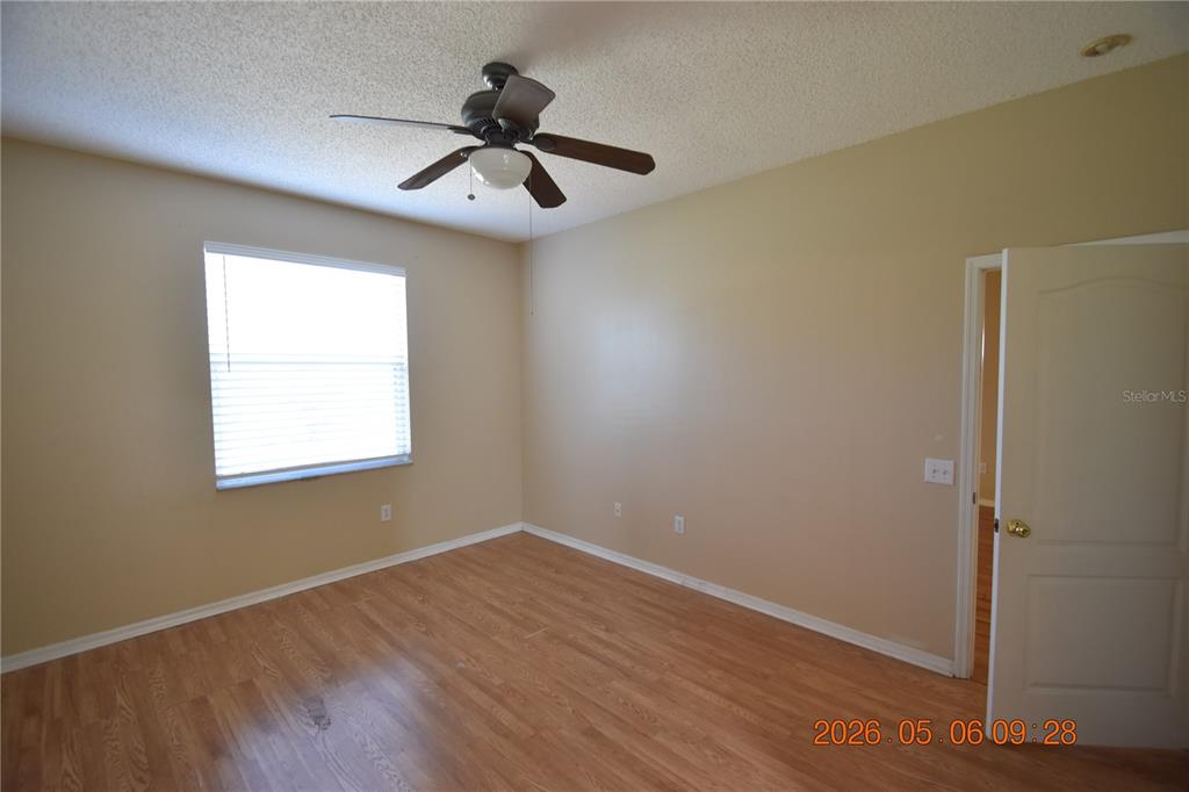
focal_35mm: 15
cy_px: 396
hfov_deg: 100.4
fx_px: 495
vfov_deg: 77.3
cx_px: 594
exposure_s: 1/60
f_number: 4
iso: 720
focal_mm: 10
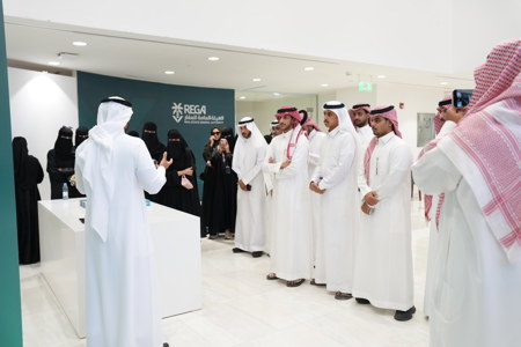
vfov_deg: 43.6
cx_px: 260
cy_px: 174
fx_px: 434
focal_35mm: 30
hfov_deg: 61.9
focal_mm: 30
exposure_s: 1/120
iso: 640
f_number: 3.5
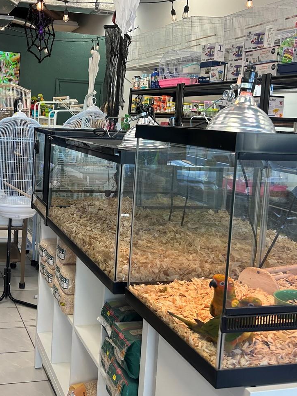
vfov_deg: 43.7
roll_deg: -2.5
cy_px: 166
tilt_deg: -5.9
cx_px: 51
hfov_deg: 32.5
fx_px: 492
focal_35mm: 43
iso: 64
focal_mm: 5.7
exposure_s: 1/120
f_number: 1.5
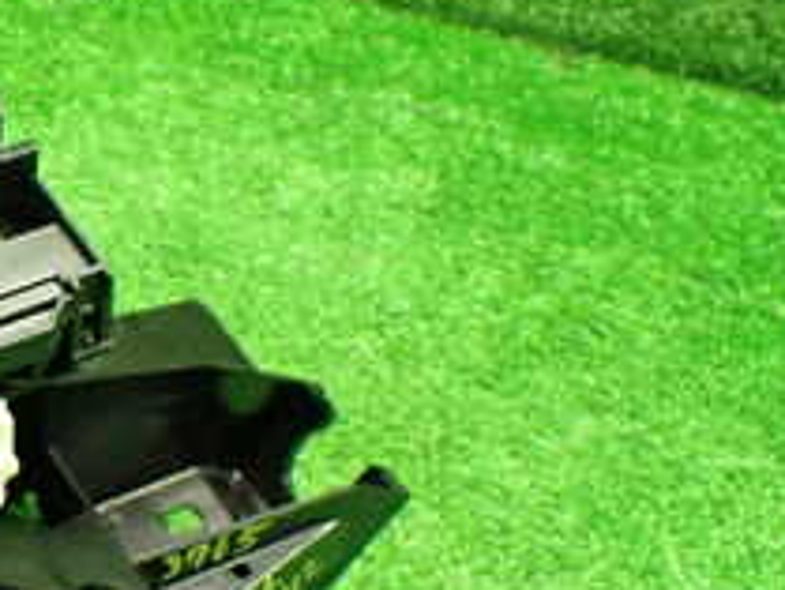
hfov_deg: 20.9
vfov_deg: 17.2
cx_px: -207
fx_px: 1951
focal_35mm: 86
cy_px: 368
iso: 800
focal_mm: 5.4
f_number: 2.3
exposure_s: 1/60
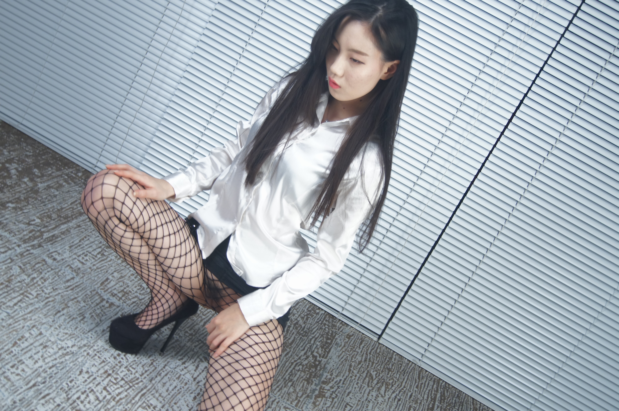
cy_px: 206
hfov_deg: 37.9
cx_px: 310
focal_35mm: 52
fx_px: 902
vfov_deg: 25.7
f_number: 5
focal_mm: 35
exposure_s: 1/125
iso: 800
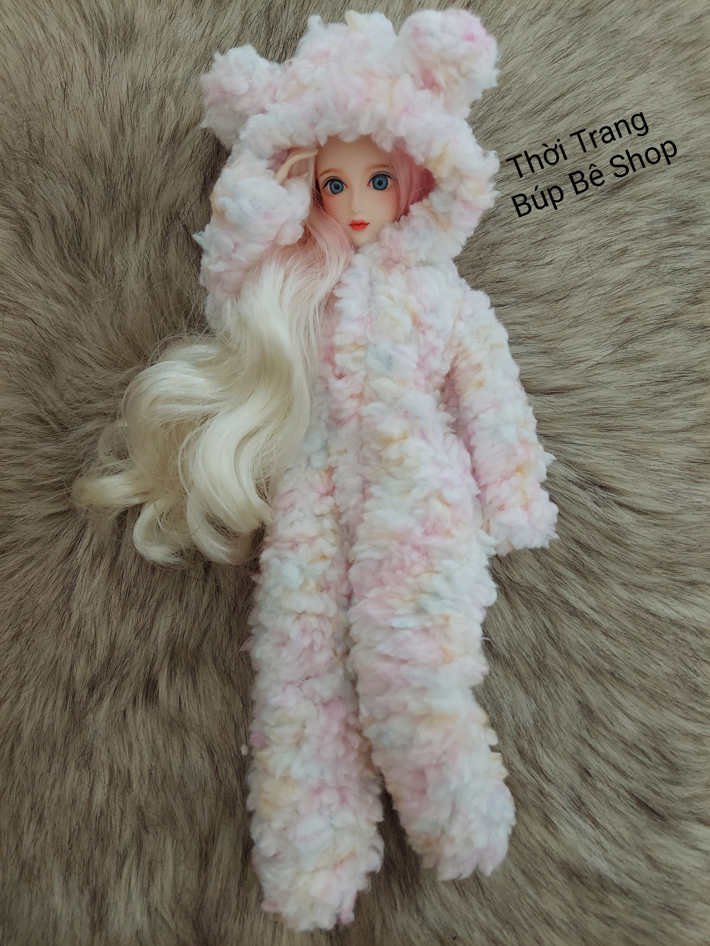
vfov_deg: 71.6
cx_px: 355
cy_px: 473
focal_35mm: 24
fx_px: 656
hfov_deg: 56.8
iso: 320
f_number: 1.8
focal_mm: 5.23
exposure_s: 1/25
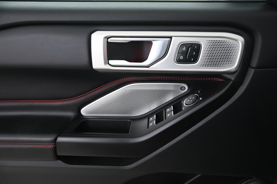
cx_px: 138
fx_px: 269
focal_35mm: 35
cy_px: 92
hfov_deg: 54.5
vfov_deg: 37.8
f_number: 4
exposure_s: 1/25
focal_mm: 35
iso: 2000
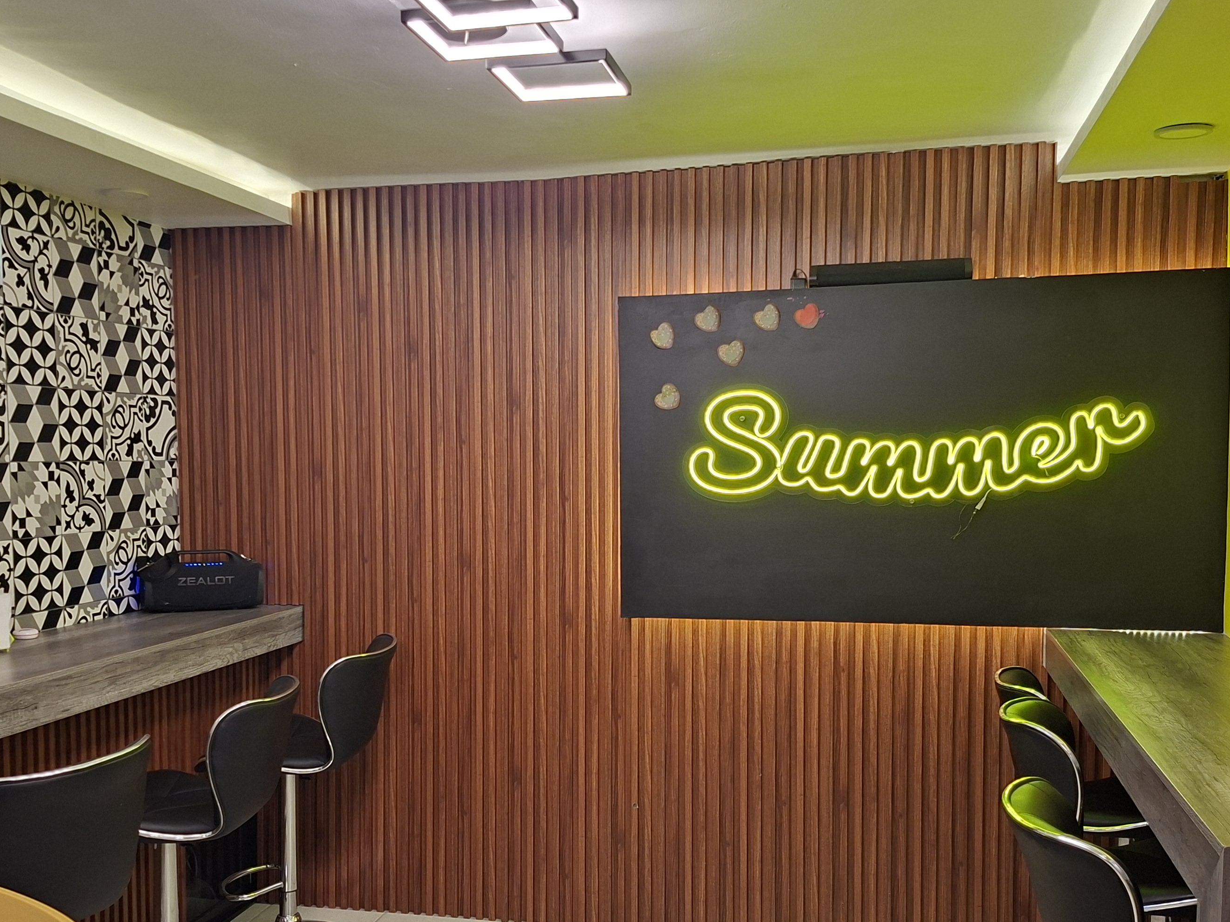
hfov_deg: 52.6
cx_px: 560
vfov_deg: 40.6
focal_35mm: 35
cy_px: 528
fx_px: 1243
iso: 250
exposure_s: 1/40
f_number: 1.8
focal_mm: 5.54
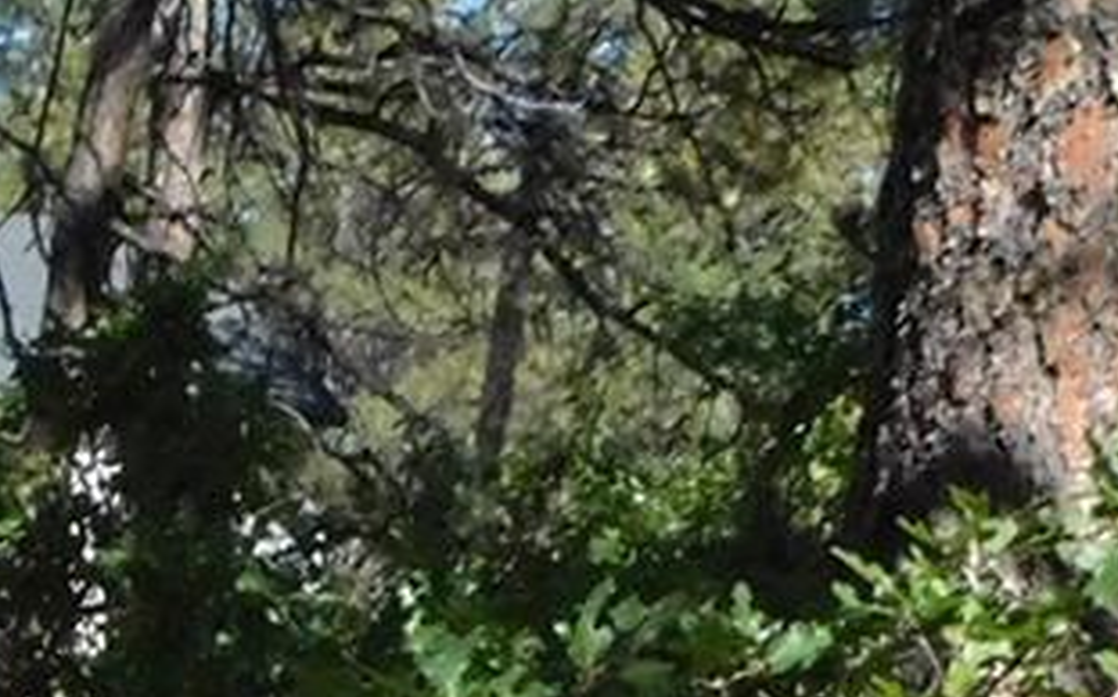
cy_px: 1588
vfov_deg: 10.3
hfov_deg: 16.6
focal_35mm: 113
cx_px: -622
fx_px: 3441
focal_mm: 4
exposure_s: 1/1500
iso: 800
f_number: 6
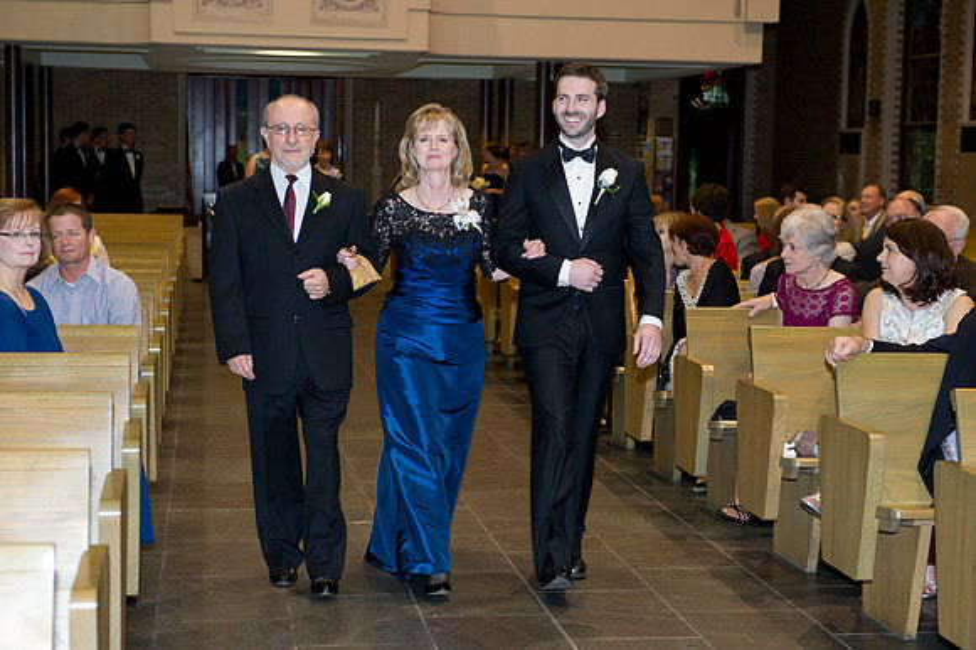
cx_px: 488
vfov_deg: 20.6
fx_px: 1788
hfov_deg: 30.5
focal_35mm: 66
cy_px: 325
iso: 1250
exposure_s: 1/60
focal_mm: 66
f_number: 4.5
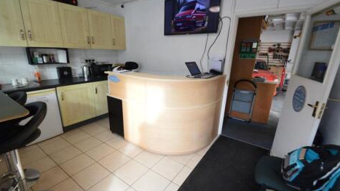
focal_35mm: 16
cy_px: 95
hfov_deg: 99.4
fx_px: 144
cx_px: 170
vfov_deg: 67.1
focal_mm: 10
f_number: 7.1
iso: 800
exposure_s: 1/60
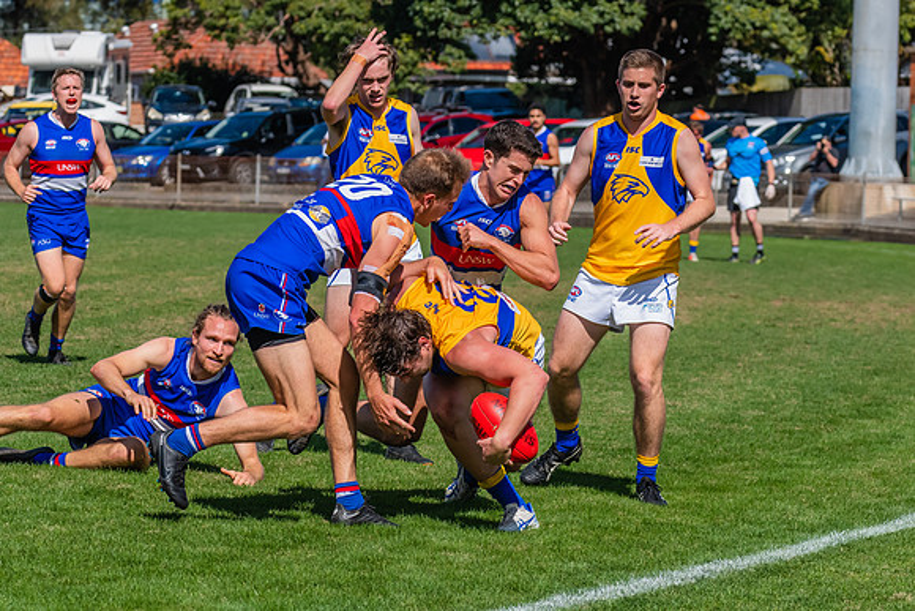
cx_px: 559
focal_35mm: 212
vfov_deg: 6.5
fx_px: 5397
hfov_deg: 9.7
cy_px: 306
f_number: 9
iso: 800
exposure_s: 1/1600
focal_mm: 170
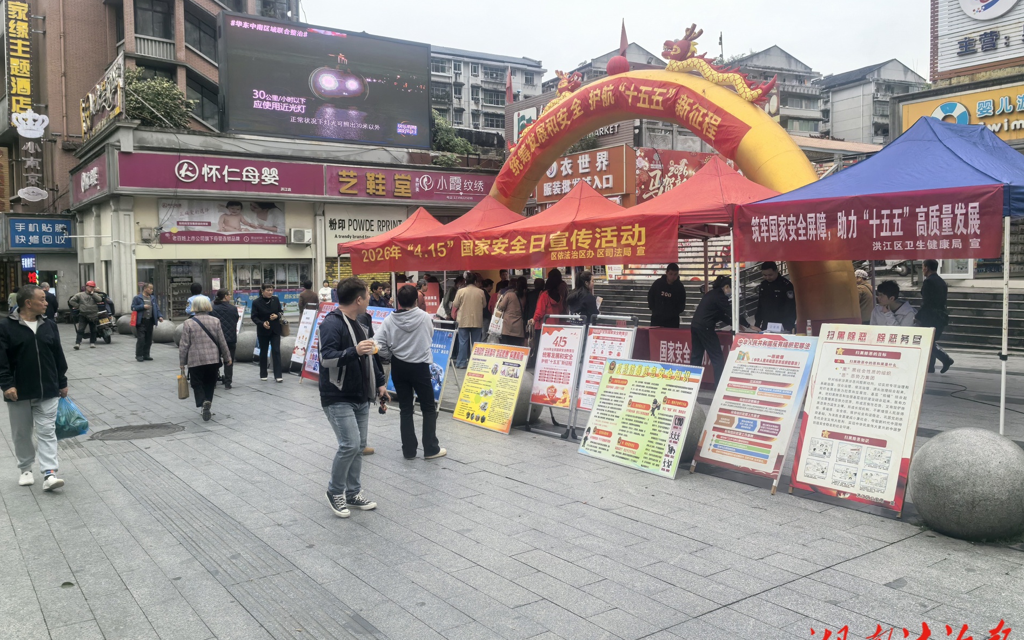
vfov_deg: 43.1
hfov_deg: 64.6
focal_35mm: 29
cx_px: 508
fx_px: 809
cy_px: 290
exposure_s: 1/539
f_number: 2
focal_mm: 5.75
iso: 50
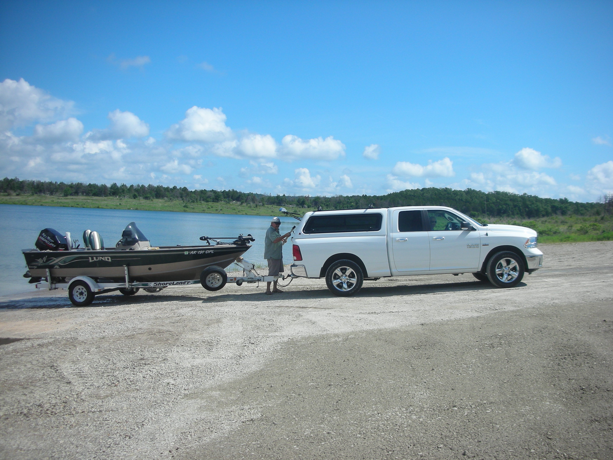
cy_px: 230
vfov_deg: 40.7
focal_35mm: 35
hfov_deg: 52.6
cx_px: 306
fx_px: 620
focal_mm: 5.8
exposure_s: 1/103
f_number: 8.5
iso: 50
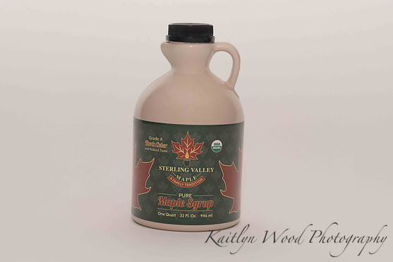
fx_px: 972
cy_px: 128
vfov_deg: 15.4
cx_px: 204
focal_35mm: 89
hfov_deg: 22.9
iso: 400
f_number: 13
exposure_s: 1/100
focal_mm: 85
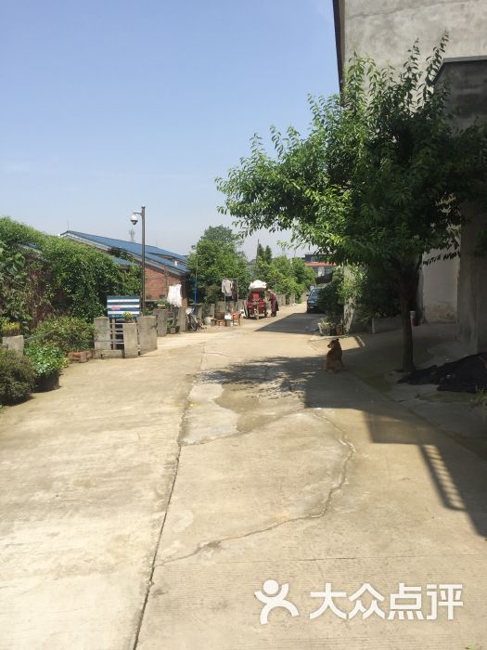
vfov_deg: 61.7
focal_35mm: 29
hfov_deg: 48.2
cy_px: 325
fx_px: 544
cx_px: 244
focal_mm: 4.15
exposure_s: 1/1799
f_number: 2.2
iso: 32
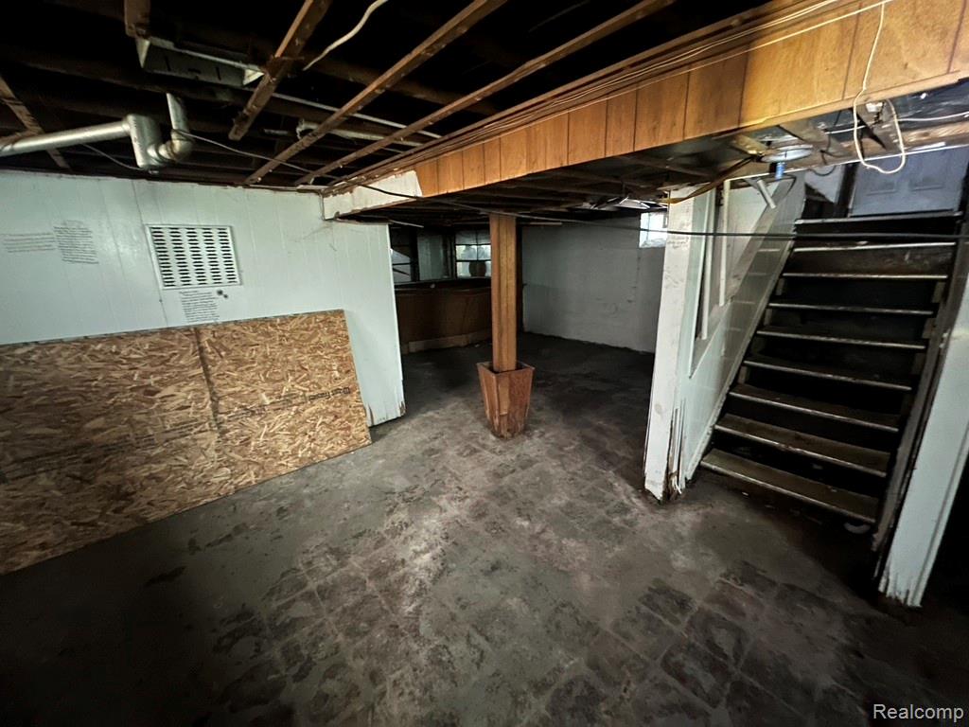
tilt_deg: -14.3
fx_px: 392
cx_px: 484
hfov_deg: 102.1
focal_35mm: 14
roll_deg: +0.7
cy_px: 364
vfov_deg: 85.7
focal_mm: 2.22
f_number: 2.2
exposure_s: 1/9
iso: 1000
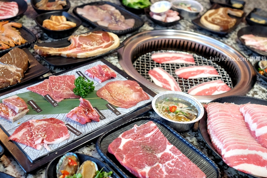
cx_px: 113
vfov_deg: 29.2
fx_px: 341
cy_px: 107
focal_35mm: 46
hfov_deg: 42.6
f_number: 2.8
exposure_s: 1/125
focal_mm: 23
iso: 2000
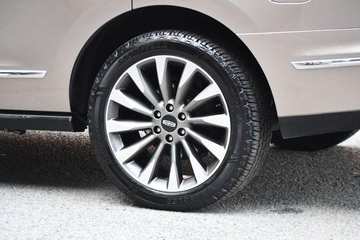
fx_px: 1379
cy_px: 120
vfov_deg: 9.9
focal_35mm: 138
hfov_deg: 14.9
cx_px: 180
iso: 800
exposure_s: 1/160
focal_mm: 92
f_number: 4.8
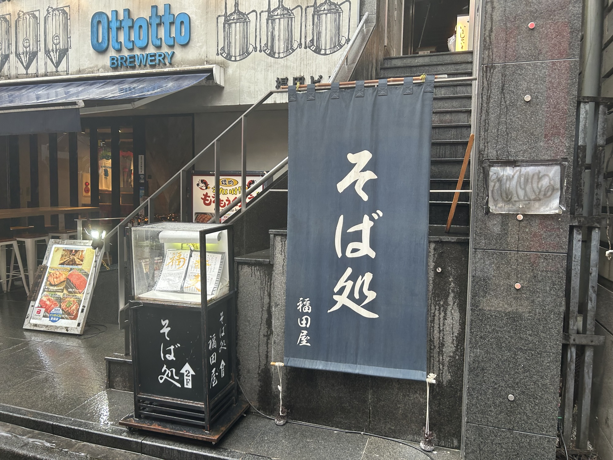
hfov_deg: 67.3
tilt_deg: -3.1
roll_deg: -2.4
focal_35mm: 26
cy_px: 230
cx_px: 306
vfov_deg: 53.1
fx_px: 460
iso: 50
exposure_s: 1/121
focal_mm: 5.7
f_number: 1.5
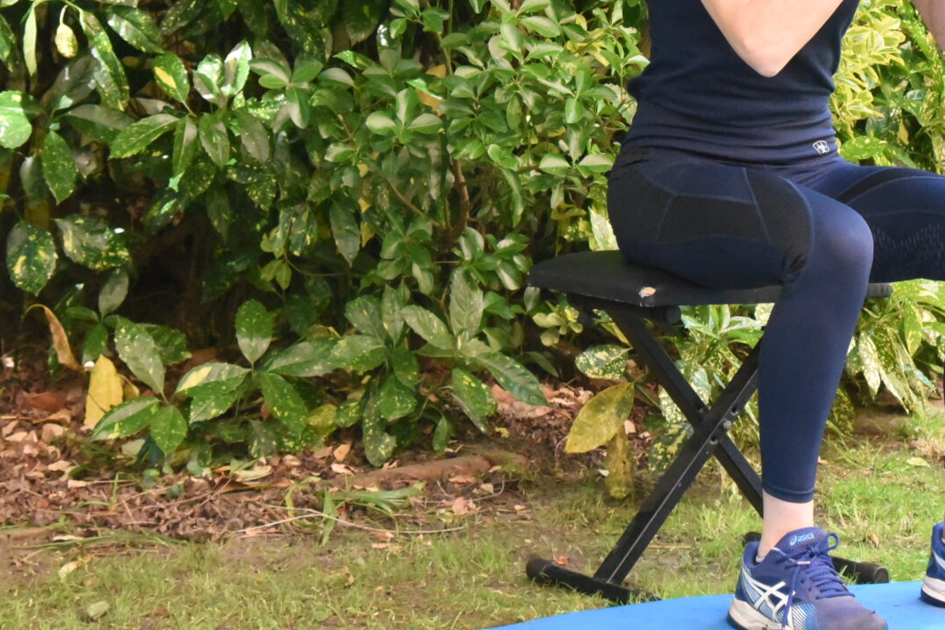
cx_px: 720
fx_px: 3151
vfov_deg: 11.3
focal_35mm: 120
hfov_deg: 17.0
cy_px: -27
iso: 10000
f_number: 10
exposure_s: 1/400
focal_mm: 50
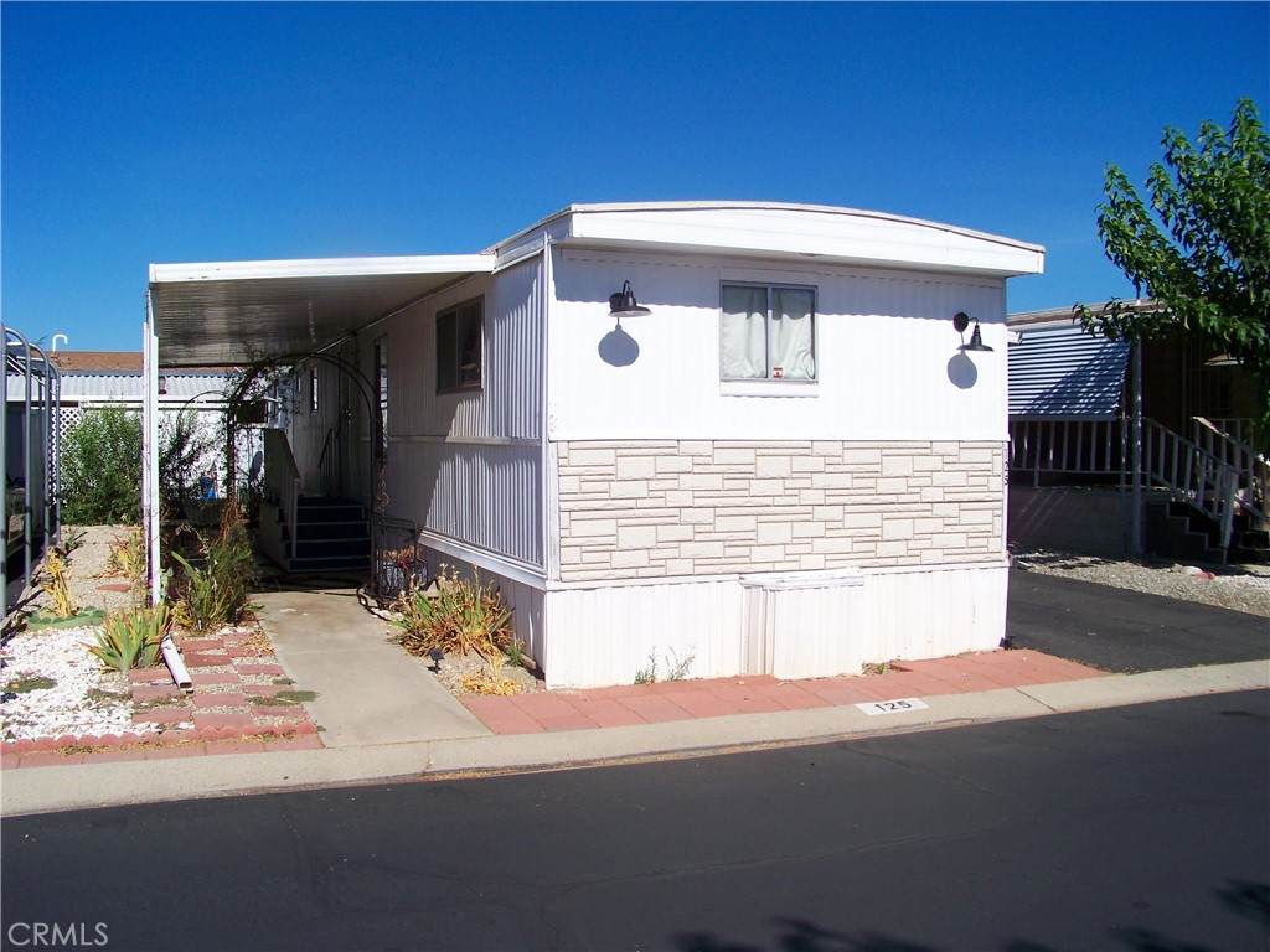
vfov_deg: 42.9
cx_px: 635
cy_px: 476
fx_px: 1211
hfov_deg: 55.4
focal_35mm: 33
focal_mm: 5.85
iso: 64
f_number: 3.6
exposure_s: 1/1250
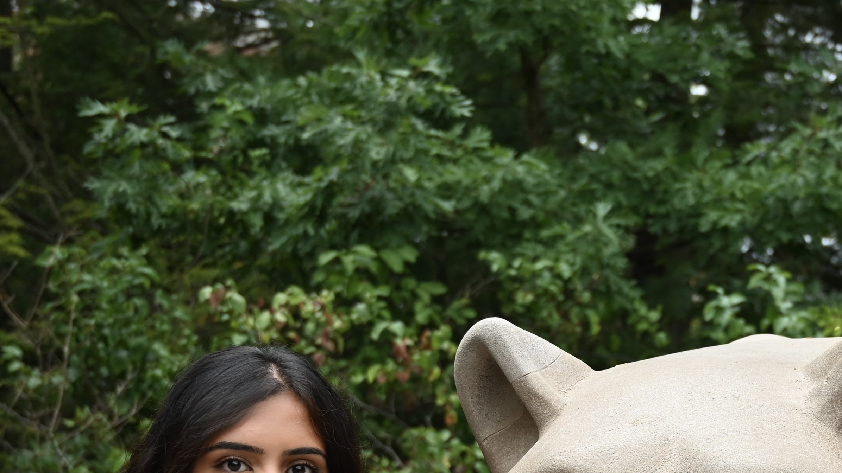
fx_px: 2039
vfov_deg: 13.1
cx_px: 674
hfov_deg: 23.0
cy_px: 477
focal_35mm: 91
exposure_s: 1/40
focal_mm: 34.5
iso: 220
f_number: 4
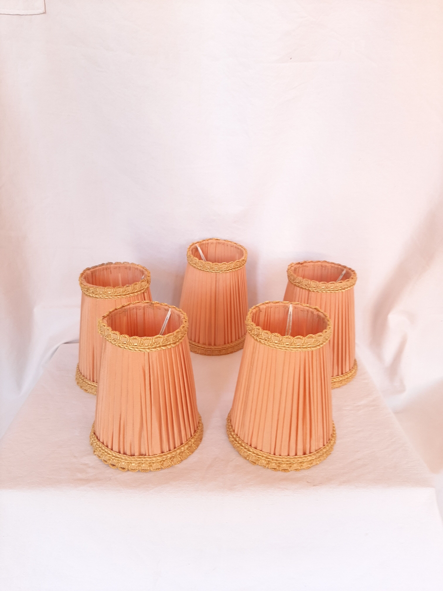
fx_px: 444
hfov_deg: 53.1
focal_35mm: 26
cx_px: 222
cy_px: 296
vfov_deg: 67.3
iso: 64
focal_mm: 3.93
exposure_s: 1/50
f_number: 1.7
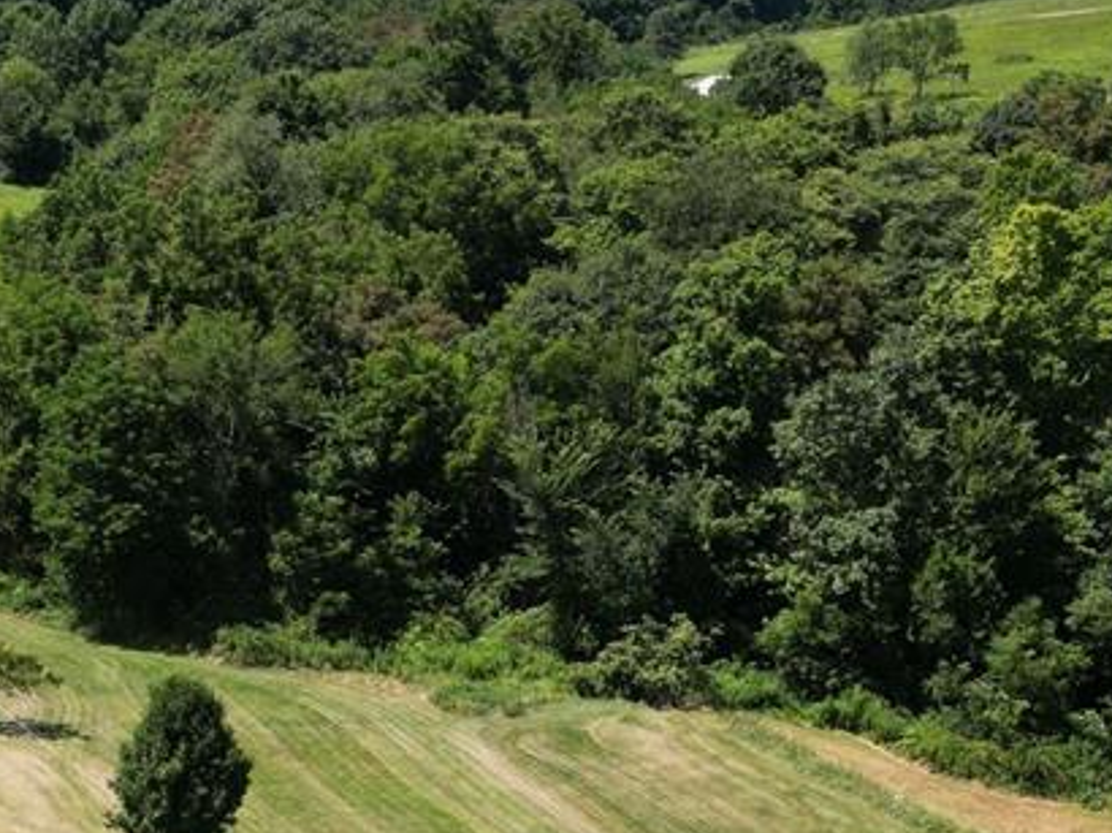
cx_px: 277
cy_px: 686
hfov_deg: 31.6
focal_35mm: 60
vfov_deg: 24.0
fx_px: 1926
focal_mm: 6.72
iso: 120
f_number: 1.7
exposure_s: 1/2500
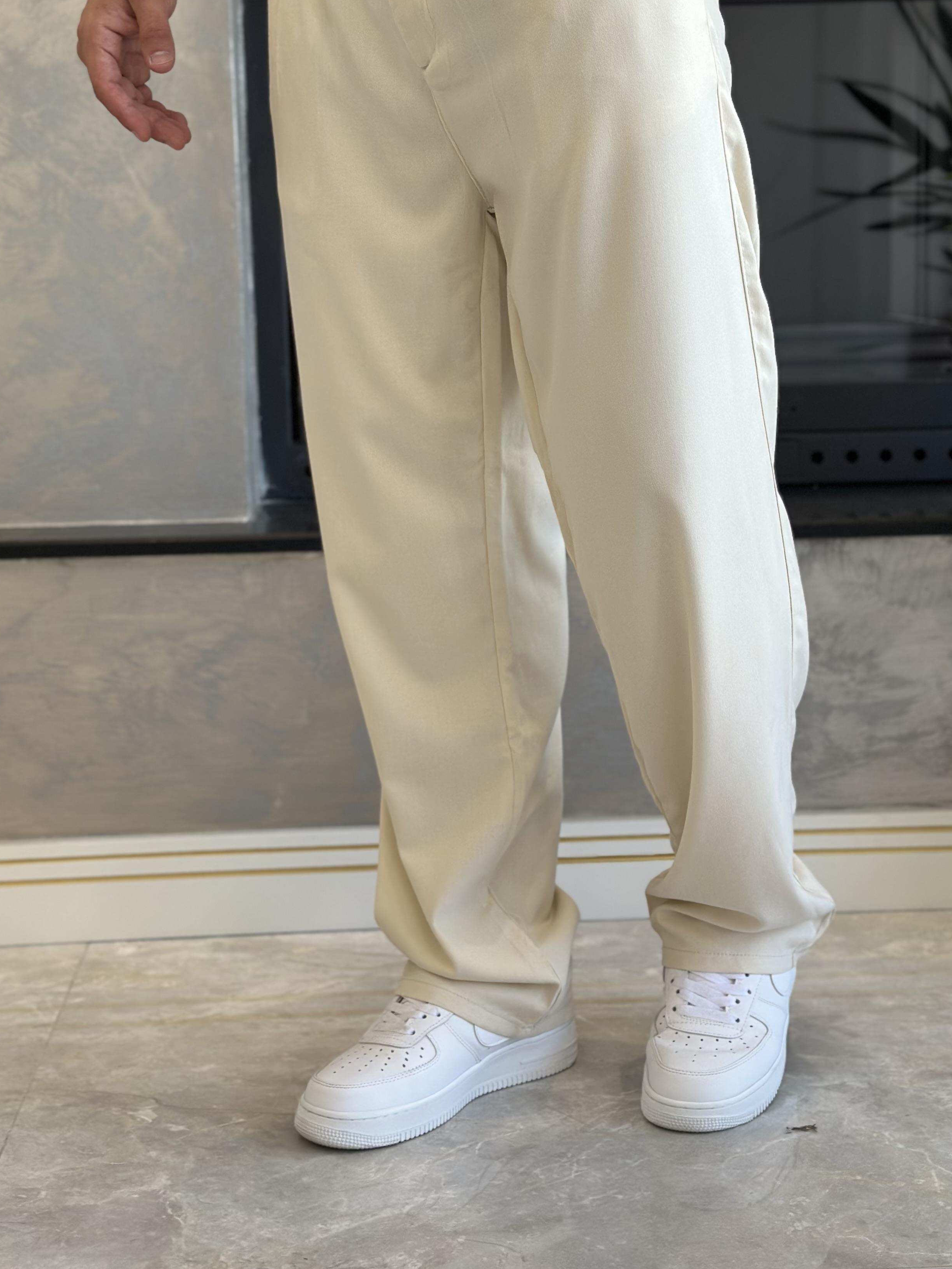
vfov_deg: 32.6
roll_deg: +0.4
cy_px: 534
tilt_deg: -8.1
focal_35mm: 59
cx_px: 512
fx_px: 2163
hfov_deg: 24.8
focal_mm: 6.86
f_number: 1.78
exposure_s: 1/221
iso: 80
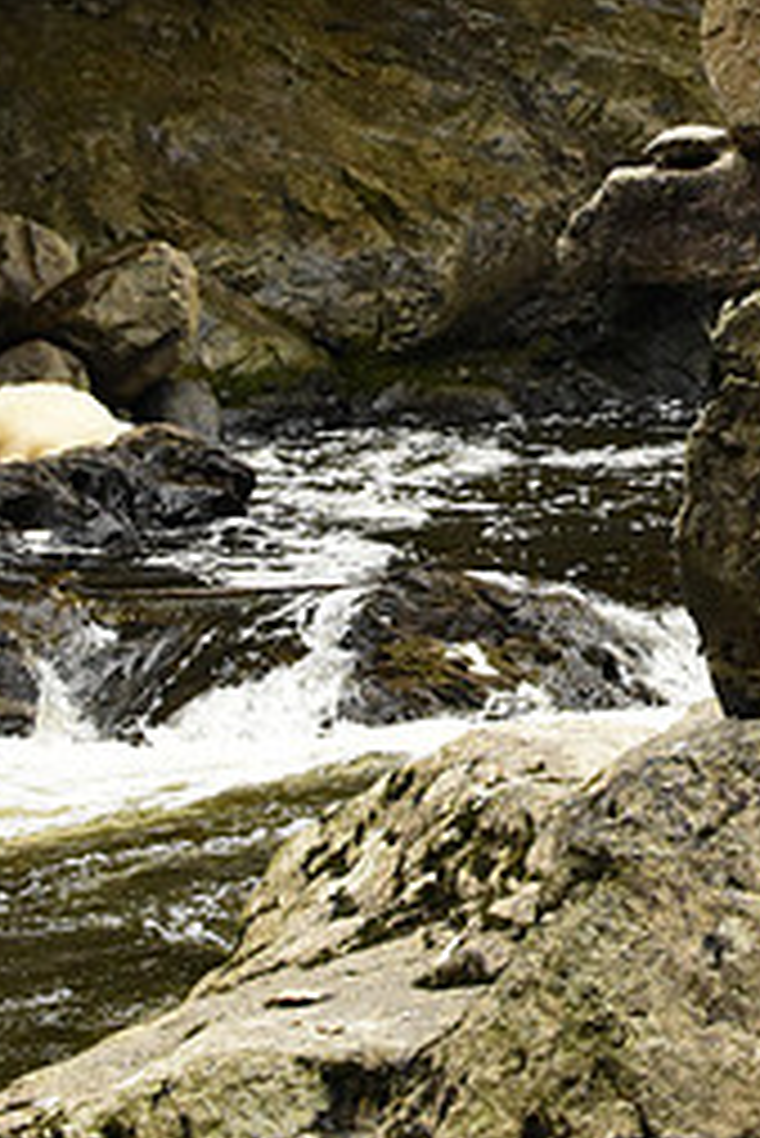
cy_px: 58
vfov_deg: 16.7
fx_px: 3799
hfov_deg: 11.3
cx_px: 798
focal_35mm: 120
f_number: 18
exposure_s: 1/250
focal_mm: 35
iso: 9000
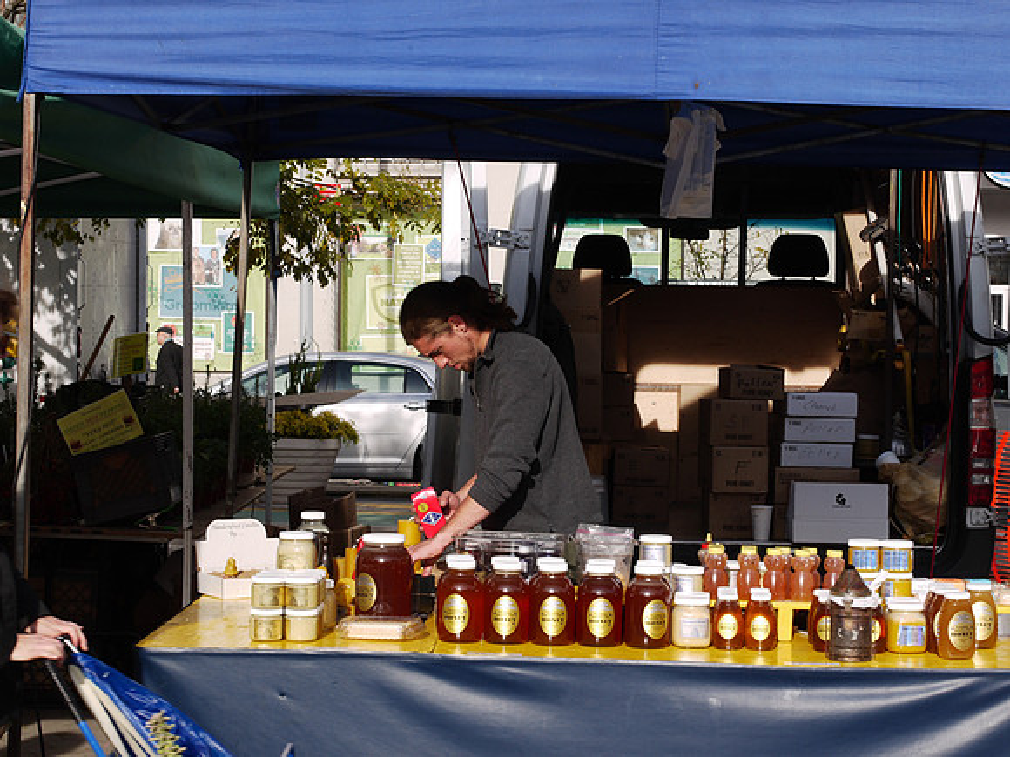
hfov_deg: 21.8
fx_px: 2626
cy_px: 378
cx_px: 505
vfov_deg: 16.4
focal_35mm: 90
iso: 100
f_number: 11
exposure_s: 1/125
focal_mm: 45
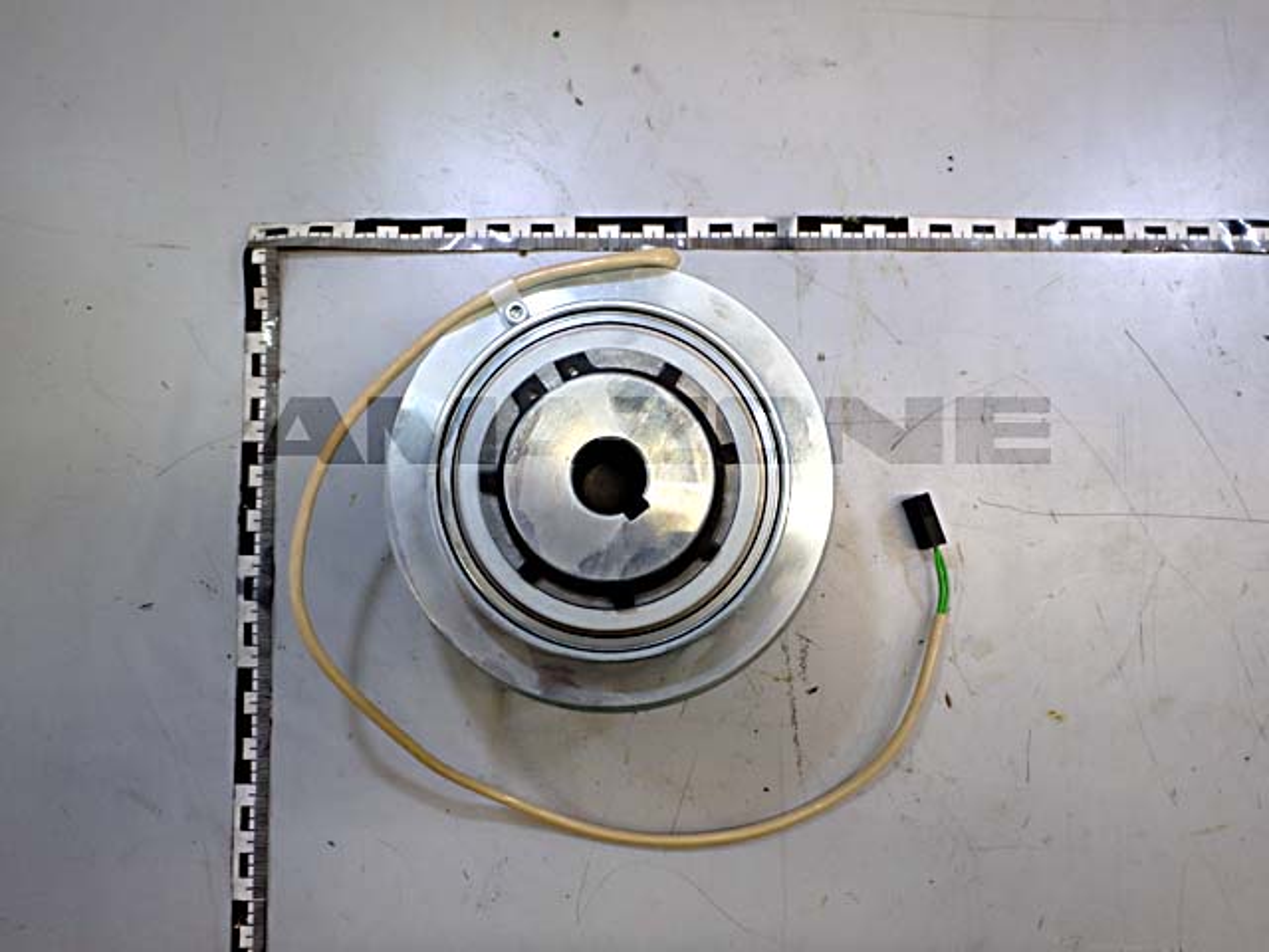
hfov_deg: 63.4
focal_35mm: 28
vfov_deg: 49.7
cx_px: 634
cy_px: 476
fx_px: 1026
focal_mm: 5
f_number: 3.9
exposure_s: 1/30
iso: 200
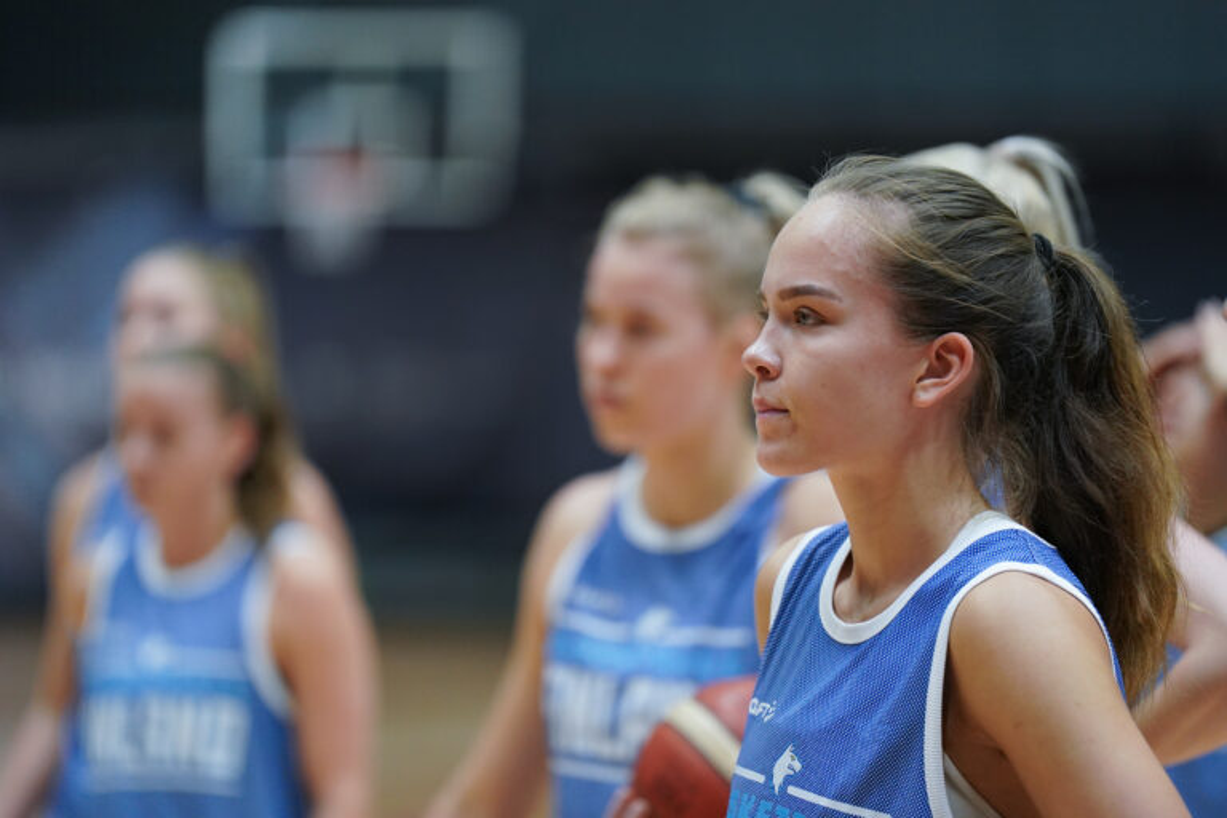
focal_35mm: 200
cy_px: 409
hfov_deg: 10.3
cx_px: 614
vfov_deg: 6.9
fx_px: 6816
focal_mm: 200
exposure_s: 1/800
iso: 3200
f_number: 2.8
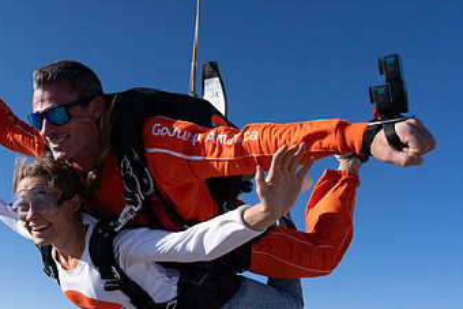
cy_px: 180
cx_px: 125
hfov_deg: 46.0
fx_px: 528
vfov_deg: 32.6
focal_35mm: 41
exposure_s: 1/2000
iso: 800
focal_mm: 24
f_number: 10
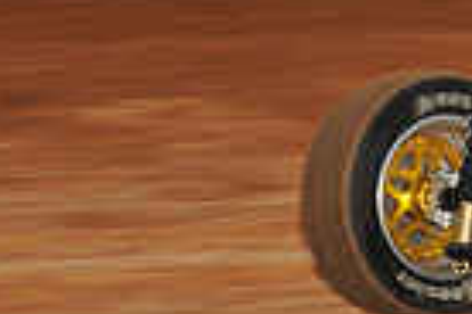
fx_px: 6896
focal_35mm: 526
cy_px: -17
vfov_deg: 2.6
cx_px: 893
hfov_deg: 3.9
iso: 800
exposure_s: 1/320
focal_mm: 125
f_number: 8
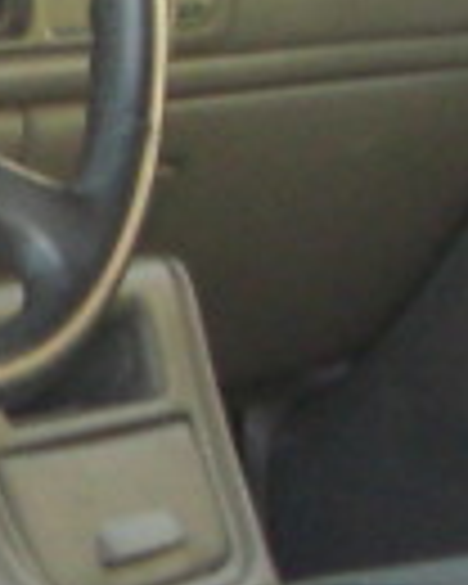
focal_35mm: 292
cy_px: 531
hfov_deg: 5.2
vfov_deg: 6.6
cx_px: -567
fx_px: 5056
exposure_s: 1/3.33
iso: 200
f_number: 9.2
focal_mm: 6.3
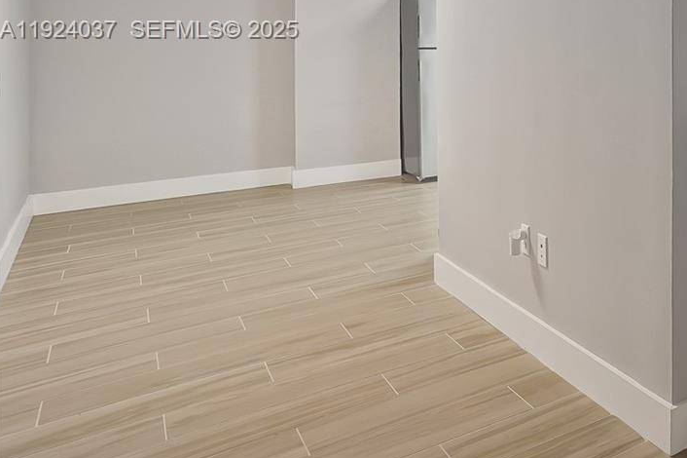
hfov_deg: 42.4
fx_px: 648
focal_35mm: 34
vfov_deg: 36.1
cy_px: 31
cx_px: 774
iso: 320
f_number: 9
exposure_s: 1/2
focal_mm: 10
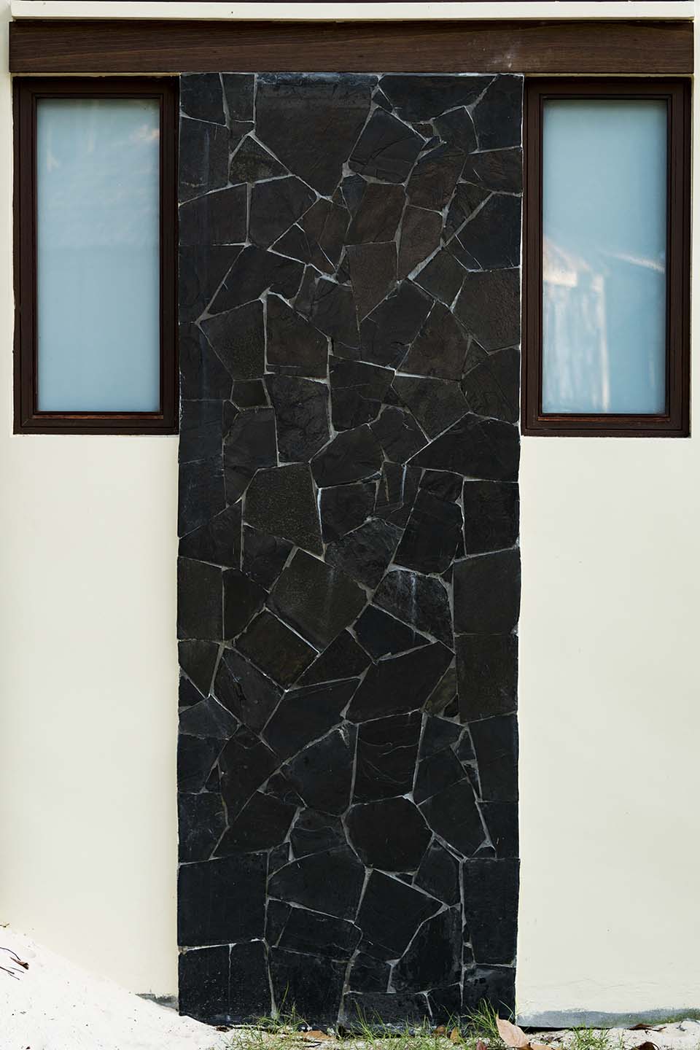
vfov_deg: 27.0
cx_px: 350
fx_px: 2187
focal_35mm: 75
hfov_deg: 18.2
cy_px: 525
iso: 110
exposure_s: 1/160
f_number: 4
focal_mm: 75
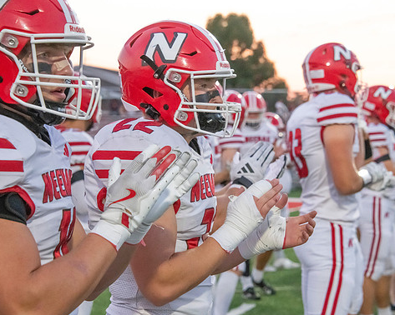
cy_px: 159
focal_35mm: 129
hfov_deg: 14.9
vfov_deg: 12.0
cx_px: 230
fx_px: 1507
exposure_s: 1/1250
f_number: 7.1
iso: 10000
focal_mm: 112
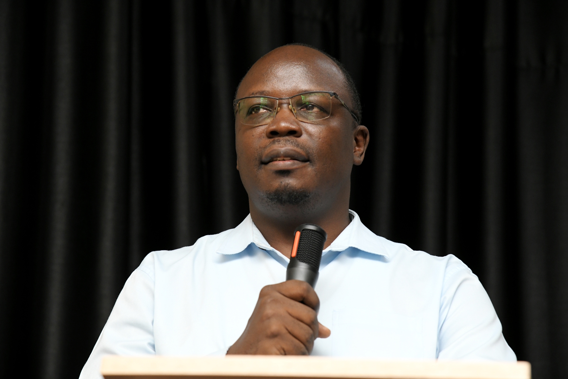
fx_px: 1893
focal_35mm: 120
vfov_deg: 11.4
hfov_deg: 17.1
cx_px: 284
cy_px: 190
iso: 2000
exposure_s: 1/250
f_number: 5.6
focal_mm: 120
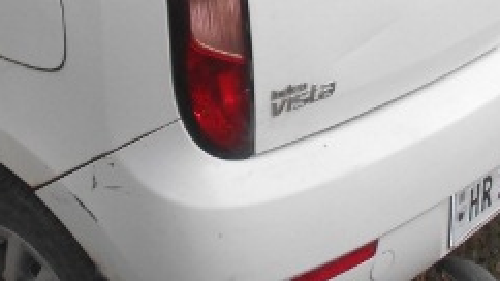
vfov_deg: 15.4
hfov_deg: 27.8
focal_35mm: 75
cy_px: -66
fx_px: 994
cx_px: 126
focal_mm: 4.6
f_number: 3.2
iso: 160
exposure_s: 1/30
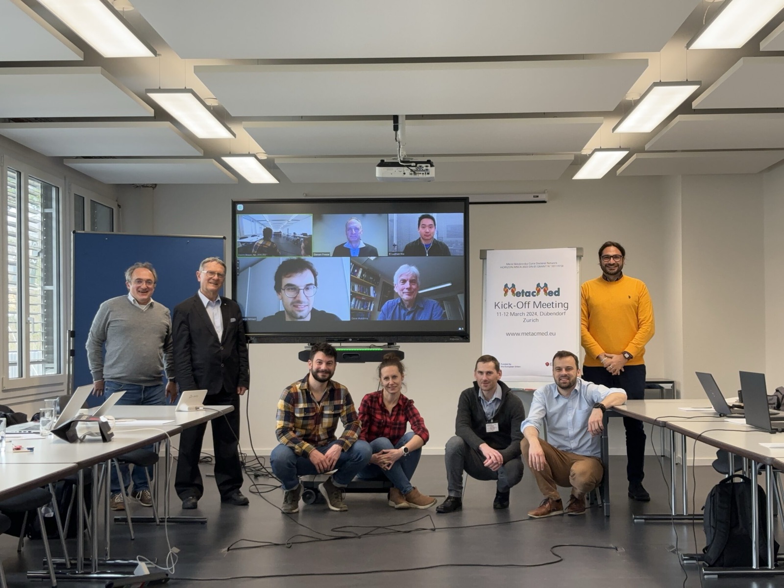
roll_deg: +0.2
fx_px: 1178
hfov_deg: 36.8
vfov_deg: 28.0
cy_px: 294
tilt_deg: +1.5
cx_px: 392
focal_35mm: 52
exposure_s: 1/100
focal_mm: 5.96
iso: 80
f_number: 1.6
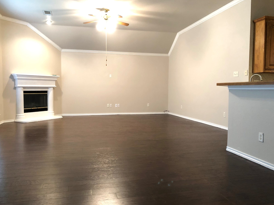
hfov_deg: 61.6
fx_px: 230
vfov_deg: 48.2
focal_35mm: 29
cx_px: 134
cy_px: 104
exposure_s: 1/15
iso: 100
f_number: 1.8
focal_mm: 4
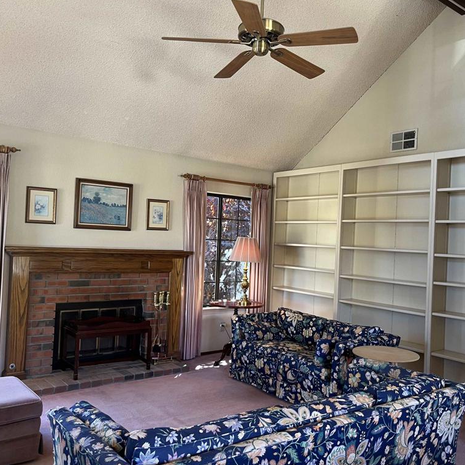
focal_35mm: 31
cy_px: 232
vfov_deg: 52.5
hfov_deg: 52.5
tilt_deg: +1.6
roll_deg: -2.5
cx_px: 251
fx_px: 471
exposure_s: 1/60
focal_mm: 5.1
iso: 100
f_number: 1.6
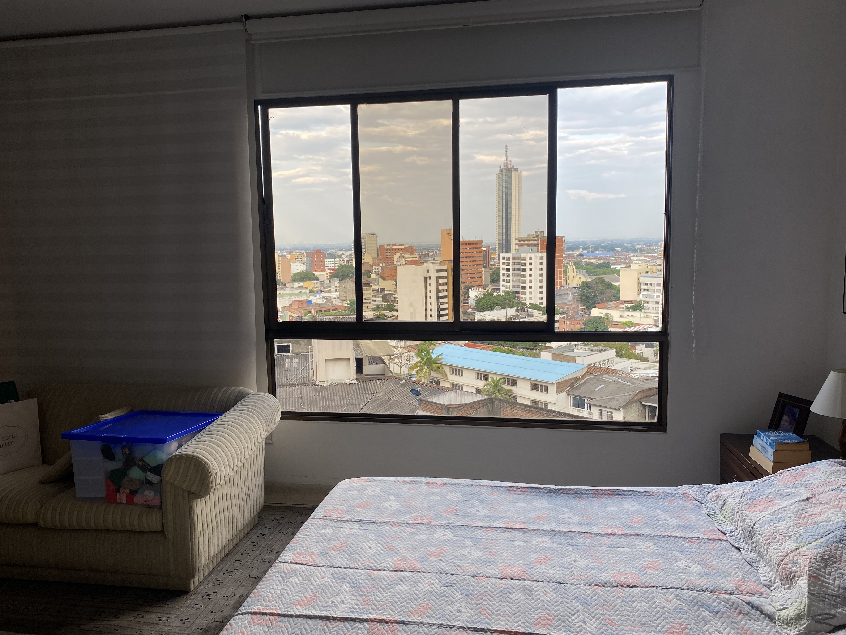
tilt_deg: -7.1
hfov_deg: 67.3
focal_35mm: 26
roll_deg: +1.3
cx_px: 423
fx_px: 635
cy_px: 318
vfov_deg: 53.1
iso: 32
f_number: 1.8
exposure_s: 1/151
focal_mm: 4.25
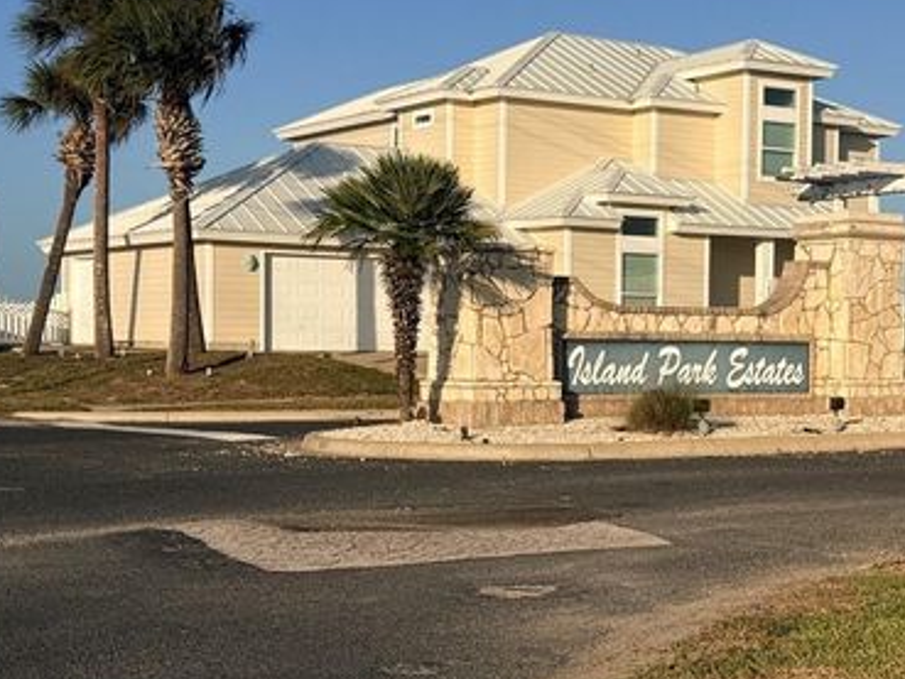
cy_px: 342
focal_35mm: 65
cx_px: 579
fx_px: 1700
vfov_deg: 22.6
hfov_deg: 29.7
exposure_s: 1/9901
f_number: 1.78
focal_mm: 6.76
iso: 64
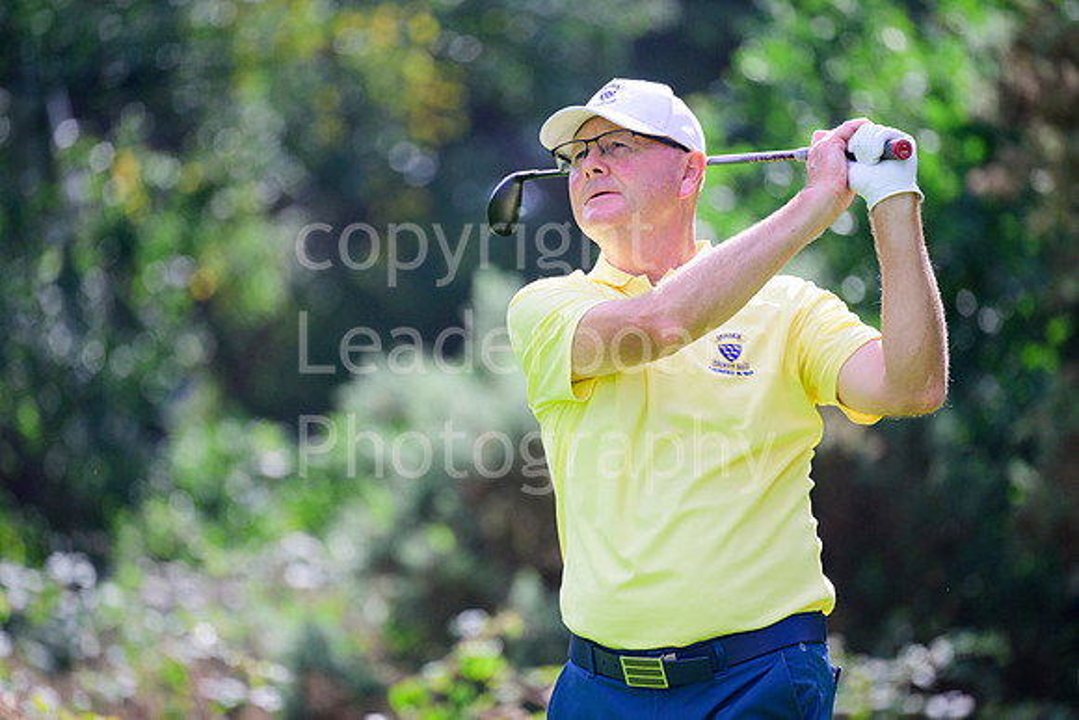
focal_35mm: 400
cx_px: 540
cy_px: 360
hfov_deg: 5.2
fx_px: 11991
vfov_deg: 3.4
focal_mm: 400
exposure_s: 1/2500
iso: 1250
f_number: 5.6
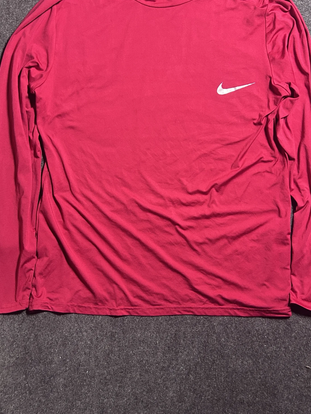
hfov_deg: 39.6
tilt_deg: -63.6
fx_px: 431
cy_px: 176
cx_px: 168
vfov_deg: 51.2
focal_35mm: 36
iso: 400
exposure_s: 1/50
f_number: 1.5
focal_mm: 5.7
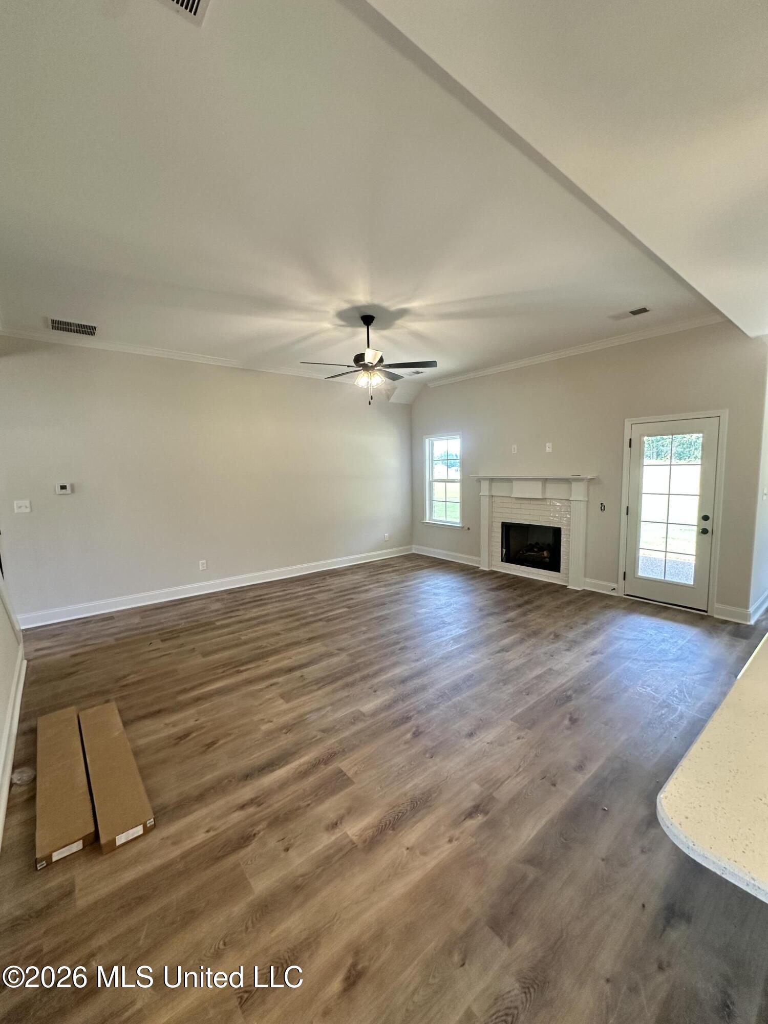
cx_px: 384
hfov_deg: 85.7
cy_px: 512
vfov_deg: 102.1
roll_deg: +0.2
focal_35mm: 14
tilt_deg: -5.1
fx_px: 414
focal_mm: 2.22
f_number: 2.2
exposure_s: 1/120
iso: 200
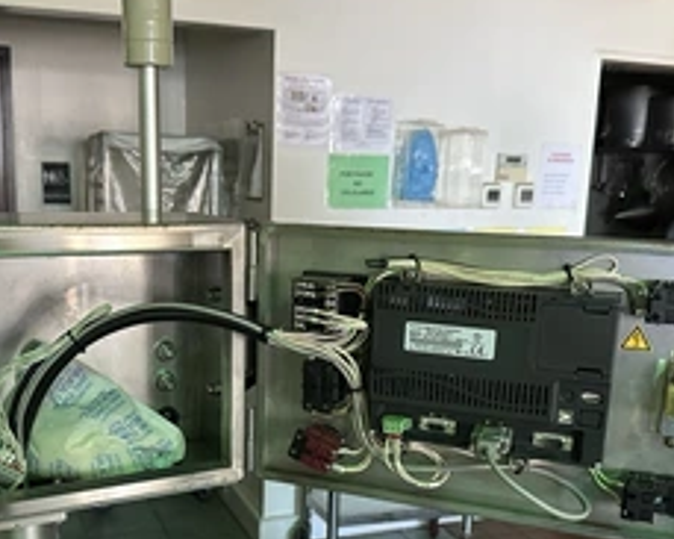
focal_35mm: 41
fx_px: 818
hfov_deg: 44.6
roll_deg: -1.1
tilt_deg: -10.3
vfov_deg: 36.2
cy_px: 350
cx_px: 277
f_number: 1.78
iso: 800
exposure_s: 1/60
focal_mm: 6.86
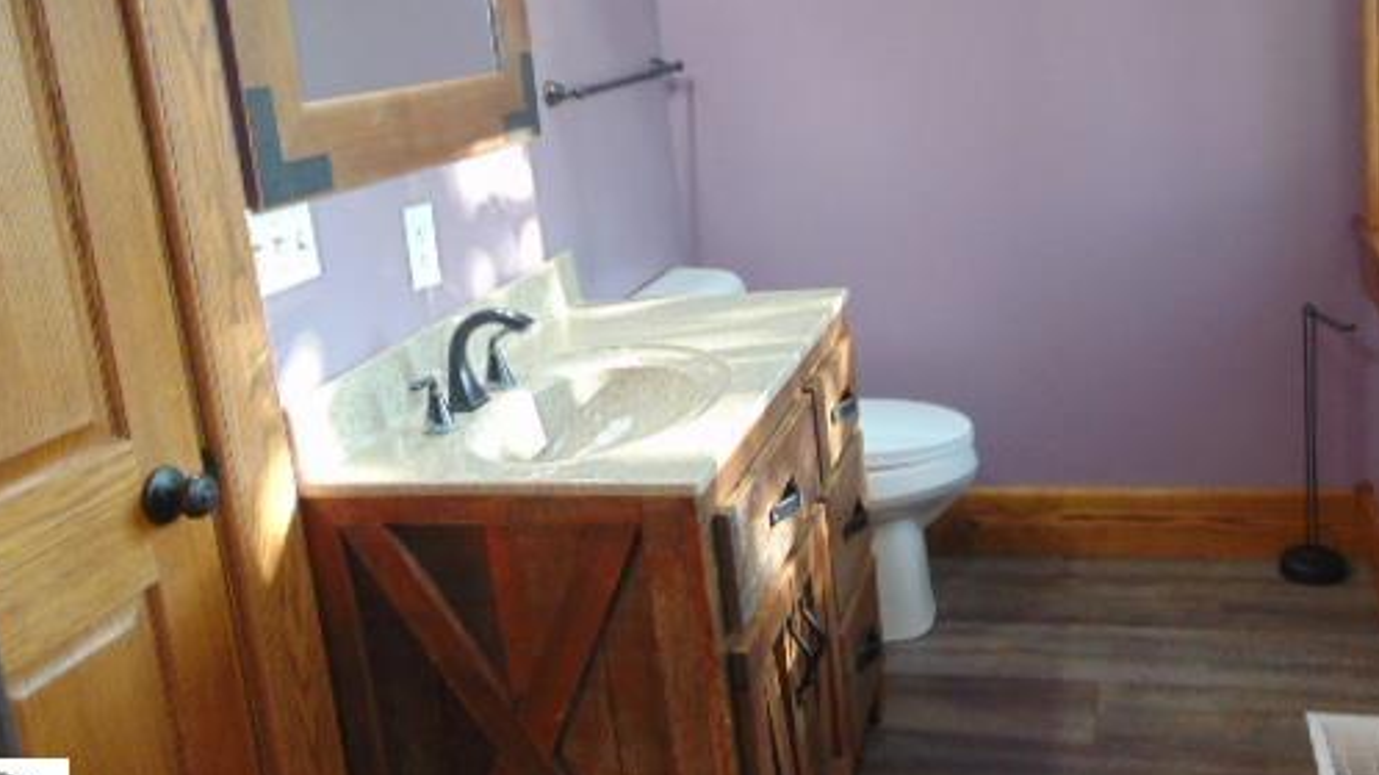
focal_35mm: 35
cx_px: 775
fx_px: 1280
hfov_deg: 56.5
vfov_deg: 33.4
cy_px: 257
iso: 200
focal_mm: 4.5
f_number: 3
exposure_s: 1/30
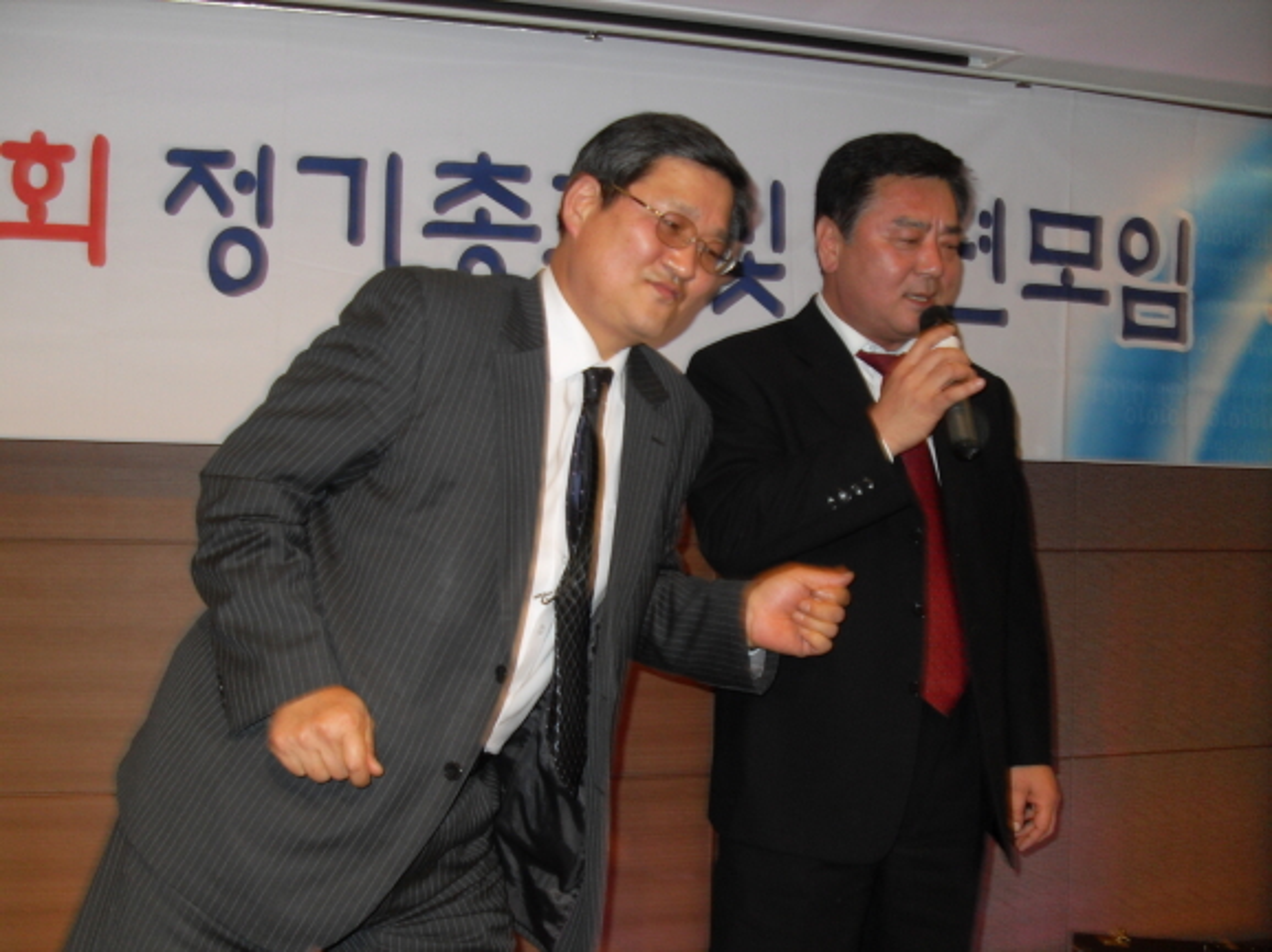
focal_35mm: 37
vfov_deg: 38.6
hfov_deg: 50.2
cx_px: 636
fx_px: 1359
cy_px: 476
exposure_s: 1/45
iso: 100
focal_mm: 6.3
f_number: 2.8
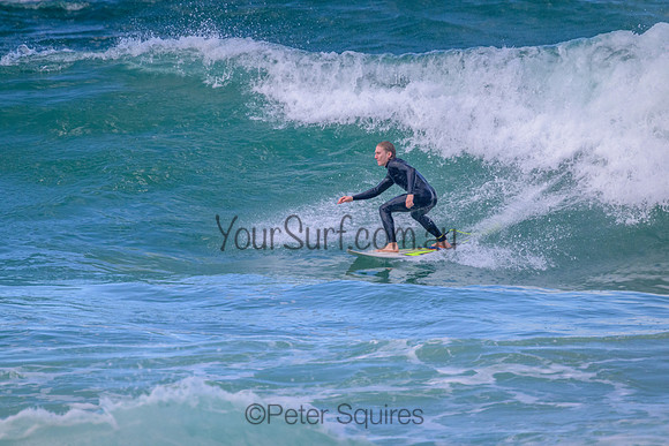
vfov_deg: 1.7
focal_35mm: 800
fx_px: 14869
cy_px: 223
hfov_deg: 2.6
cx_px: 334
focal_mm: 800
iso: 1800
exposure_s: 1/1600
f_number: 11
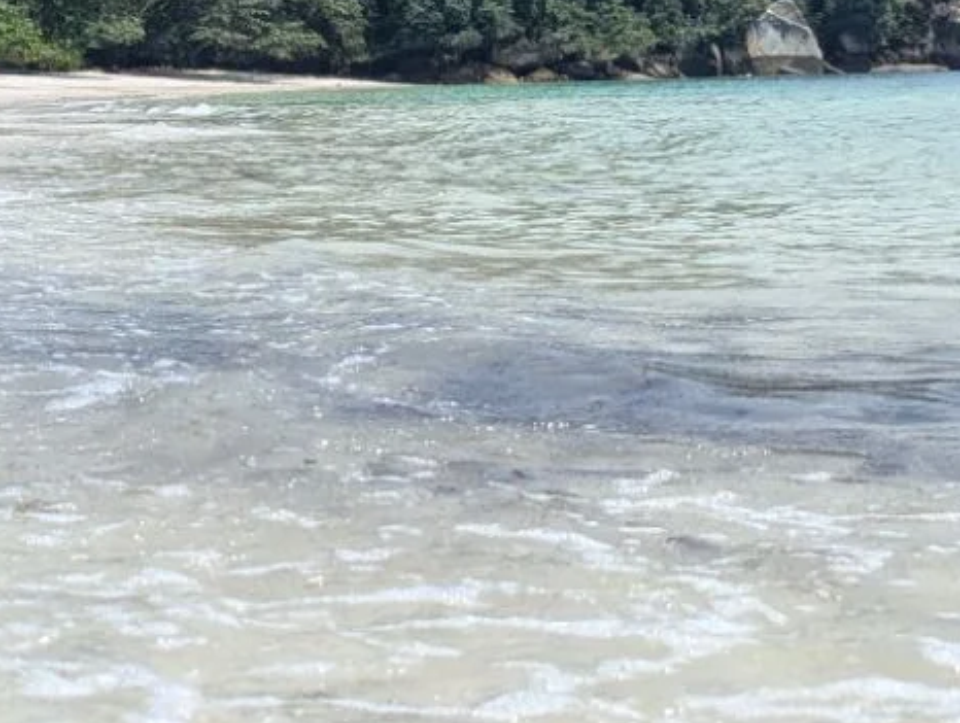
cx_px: -373
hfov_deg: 17.6
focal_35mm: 103
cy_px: -87
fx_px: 2861
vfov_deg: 14.1
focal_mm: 6.81
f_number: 1.85
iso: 62
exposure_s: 1/2762
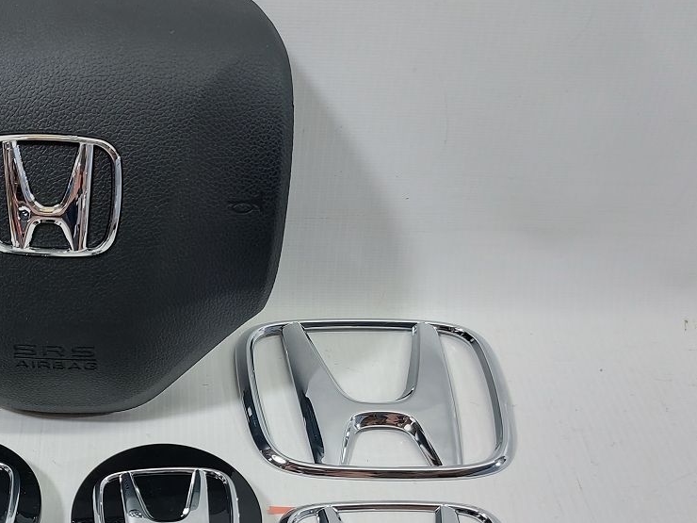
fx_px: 906
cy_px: 382
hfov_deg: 40.3
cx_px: 136
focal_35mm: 45
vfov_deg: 31.7
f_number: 1.8
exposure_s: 1/50
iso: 64
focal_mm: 5.23
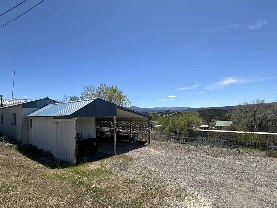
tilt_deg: +3.9
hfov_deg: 84.5
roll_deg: +1.9
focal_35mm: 19
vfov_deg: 68.7
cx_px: 126
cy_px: 107
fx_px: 152
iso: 50
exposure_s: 1/2398
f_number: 2.2
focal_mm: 2.22
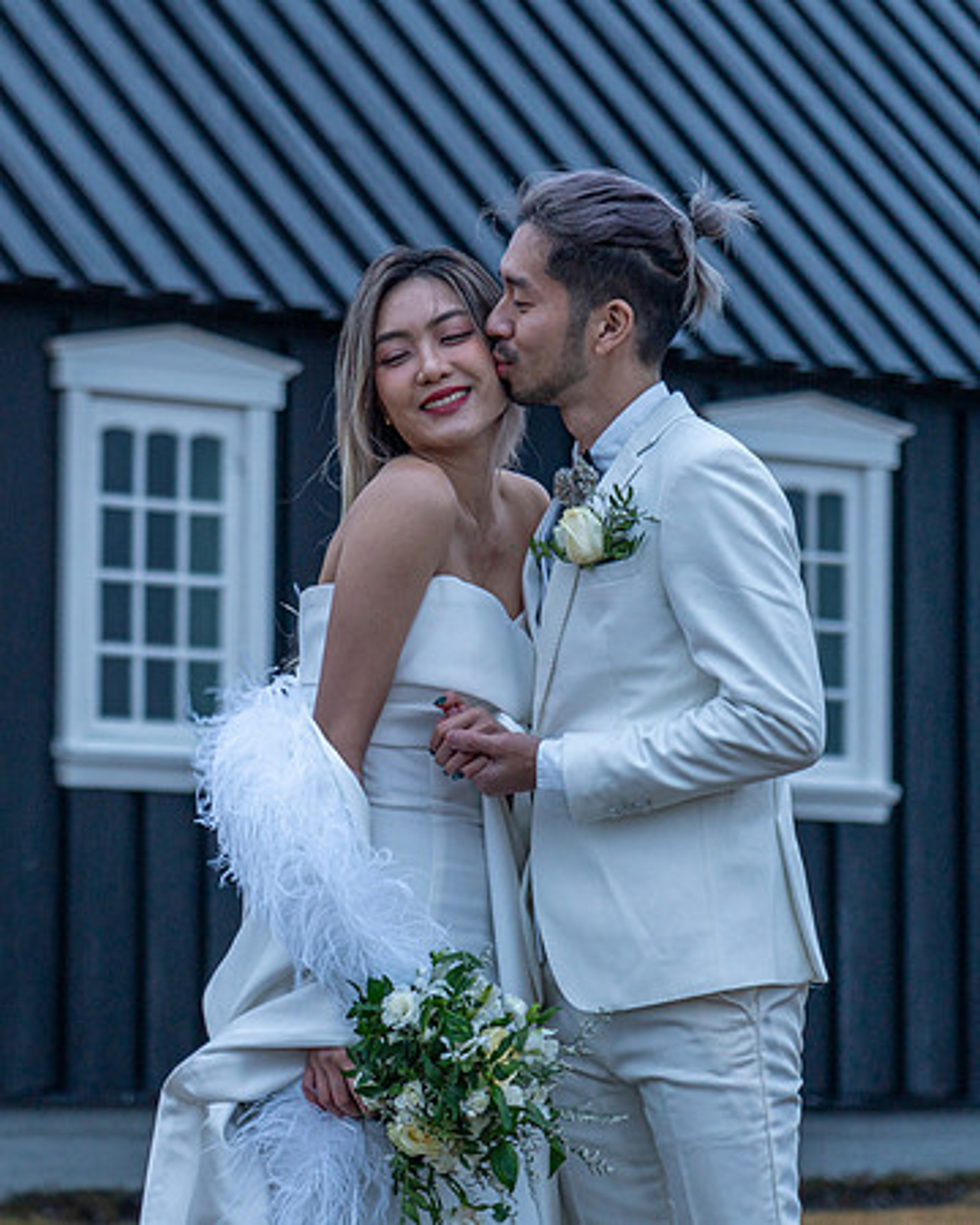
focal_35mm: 178
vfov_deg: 10.8
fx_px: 6471
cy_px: 485
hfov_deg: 8.6
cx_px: 153
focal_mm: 105
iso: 400
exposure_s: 1/20
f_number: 4
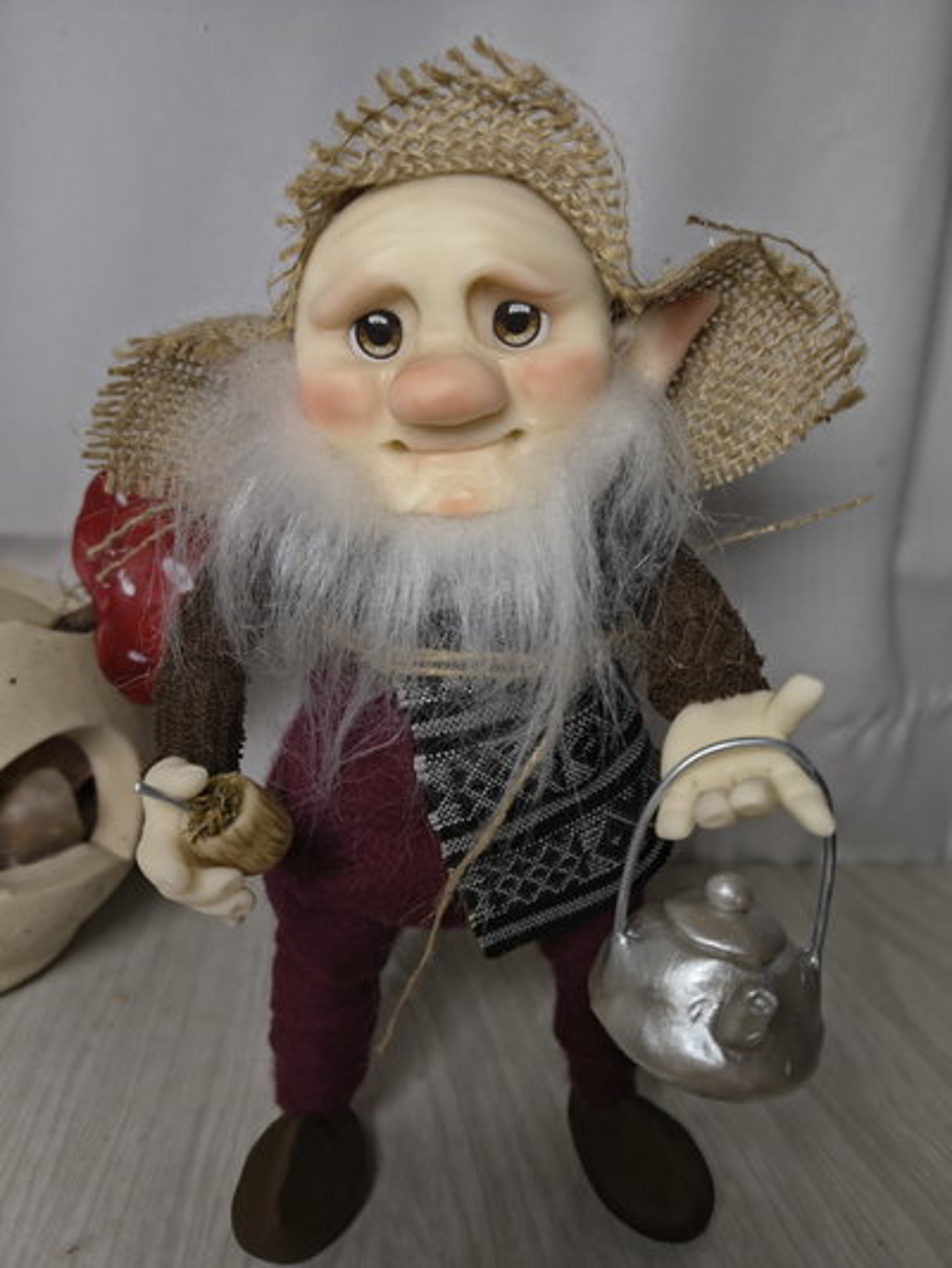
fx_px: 880
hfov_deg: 56.8
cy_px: 634
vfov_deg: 71.6
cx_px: 476
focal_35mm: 24
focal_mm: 5.56
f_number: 1.8
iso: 128
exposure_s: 1/100
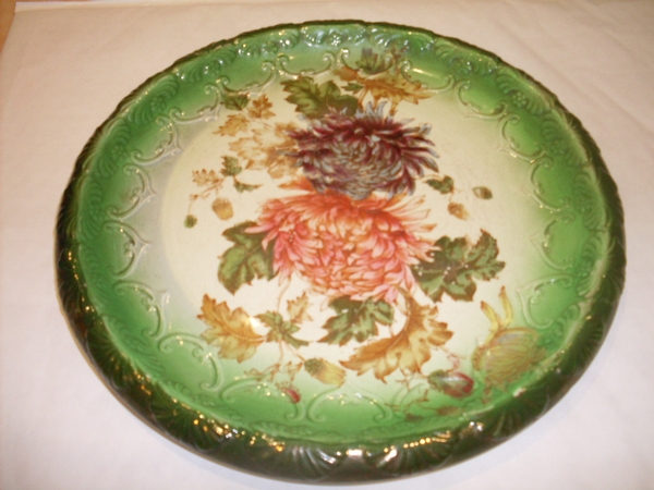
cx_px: 327
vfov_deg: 37.7
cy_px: 245
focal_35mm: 38
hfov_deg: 49.0
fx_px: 718
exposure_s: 1/45
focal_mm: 6.3
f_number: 2.8
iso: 100
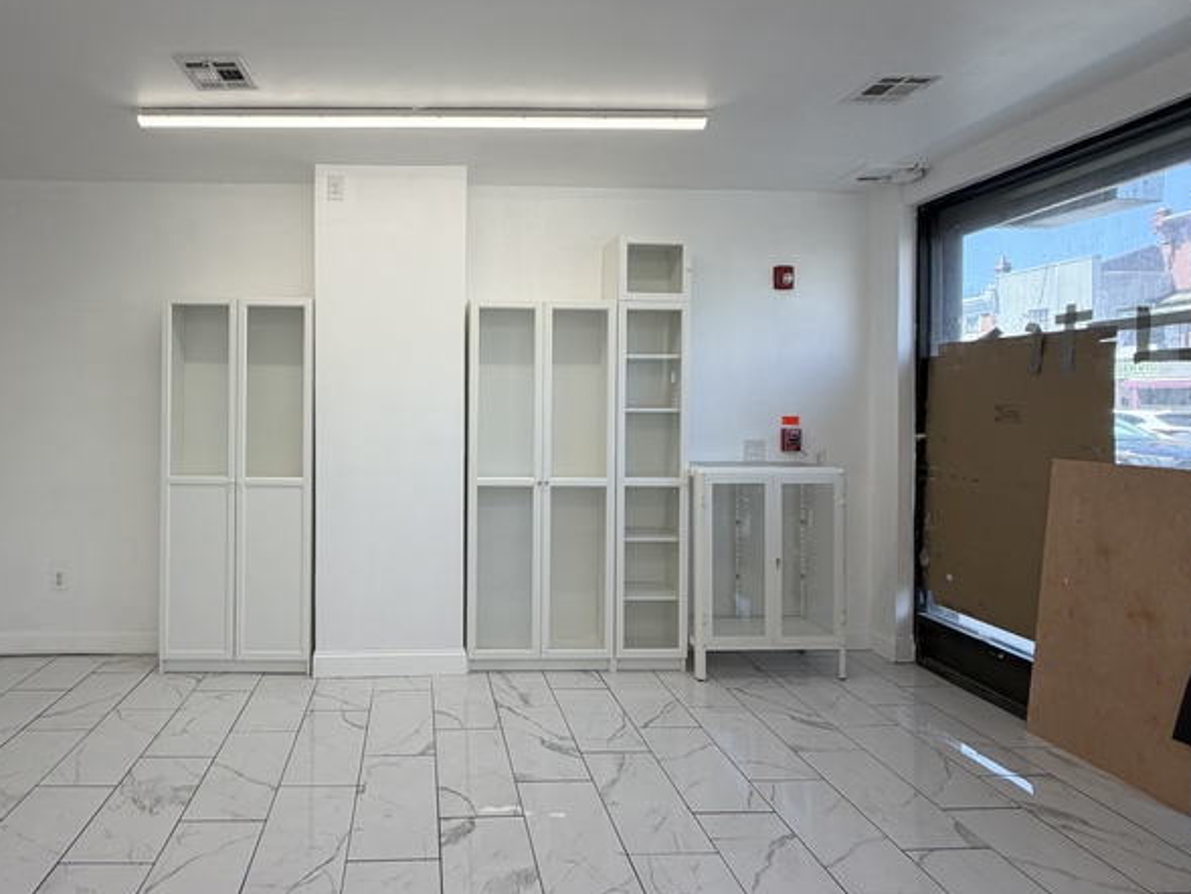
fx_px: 654
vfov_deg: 68.5
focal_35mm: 19
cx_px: 445
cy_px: 405
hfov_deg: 83.0
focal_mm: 2.22
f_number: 2.2
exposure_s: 1/174
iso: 50
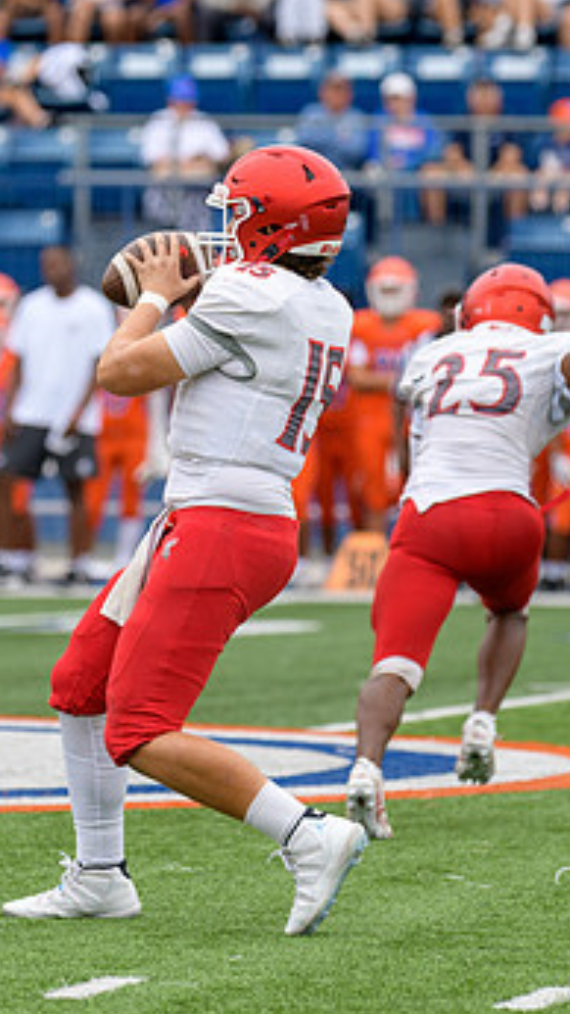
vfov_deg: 5.8
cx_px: 18
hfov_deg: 3.3
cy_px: 513
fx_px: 9944
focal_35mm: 370
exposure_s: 1/800
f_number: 3.5
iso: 560
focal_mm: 210
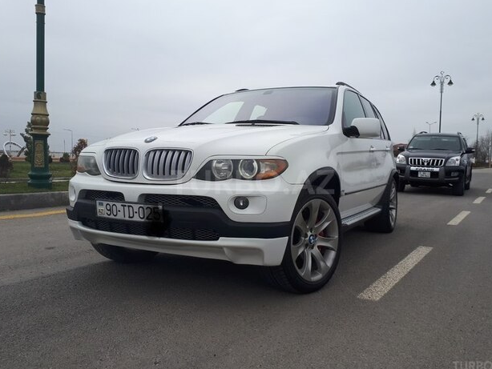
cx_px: 252
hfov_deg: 61.6
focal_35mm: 29
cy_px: 182
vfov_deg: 48.3
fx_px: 412
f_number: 1.9
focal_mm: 3.6
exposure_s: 1/855
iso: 40
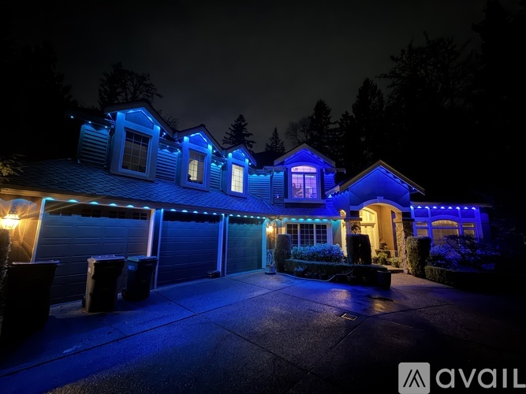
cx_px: 263
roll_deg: -0.5
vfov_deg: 85.7
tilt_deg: +9.9
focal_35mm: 14
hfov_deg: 102.1
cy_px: 197
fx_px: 213
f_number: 2.2
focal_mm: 2.22
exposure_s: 1/6
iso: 1600
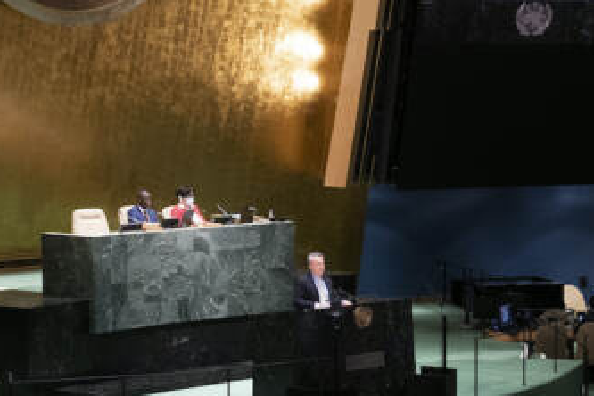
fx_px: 1980
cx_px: 417
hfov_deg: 17.0
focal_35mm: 120
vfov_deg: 11.4
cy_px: 251
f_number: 5
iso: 3200
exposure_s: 1/80
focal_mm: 39
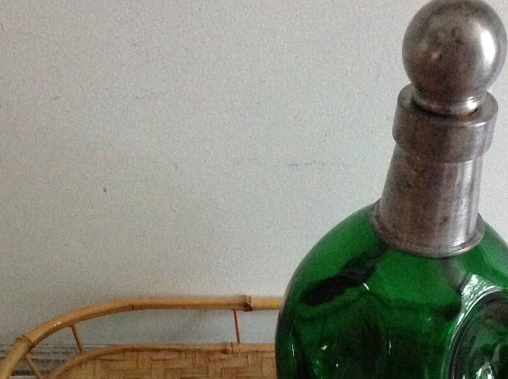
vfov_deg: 19.8
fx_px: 1070
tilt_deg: -39.8
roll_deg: -3.1
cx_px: 283
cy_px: 323
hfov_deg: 26.7
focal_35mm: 73
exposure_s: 1/15
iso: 800
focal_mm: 4.28
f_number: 2.4
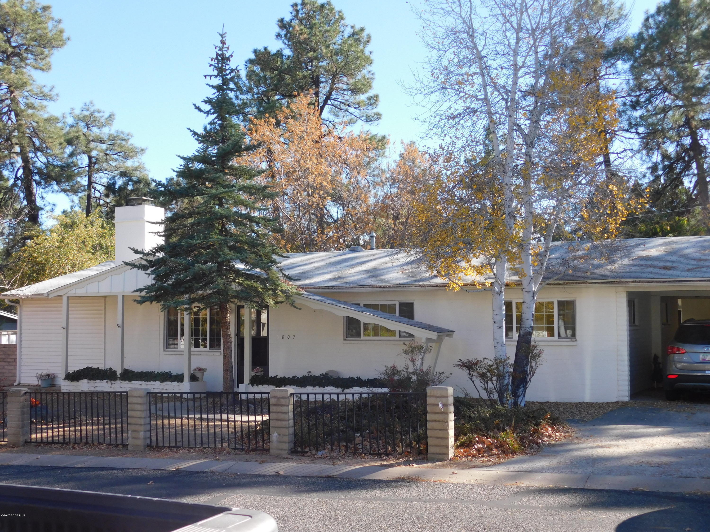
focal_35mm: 45
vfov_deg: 32.2
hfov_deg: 42.1
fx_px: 923
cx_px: 355
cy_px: 266
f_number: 3.7
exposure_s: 1/400
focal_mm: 8
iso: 125
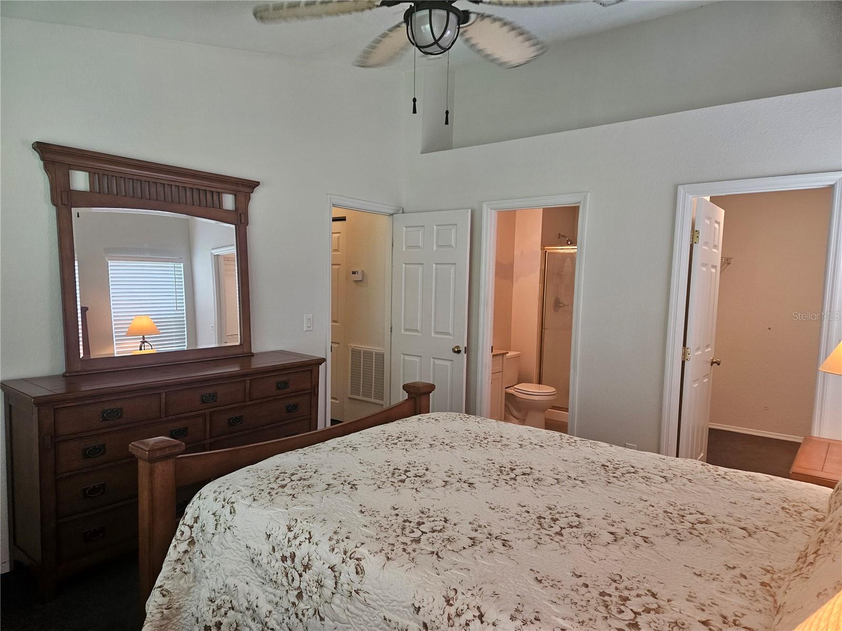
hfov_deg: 73.9
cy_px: 316
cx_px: 421
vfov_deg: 58.9
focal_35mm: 23
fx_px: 559
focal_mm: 5.4
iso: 320
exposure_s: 1/120
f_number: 1.8
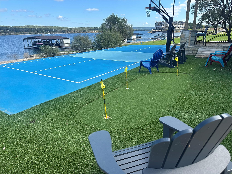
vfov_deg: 56.8
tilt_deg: -18.6
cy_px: 87
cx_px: 116
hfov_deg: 71.6
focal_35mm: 24
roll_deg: +1.8
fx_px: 161
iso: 80
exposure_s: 1/1916
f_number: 1.78
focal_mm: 6.86
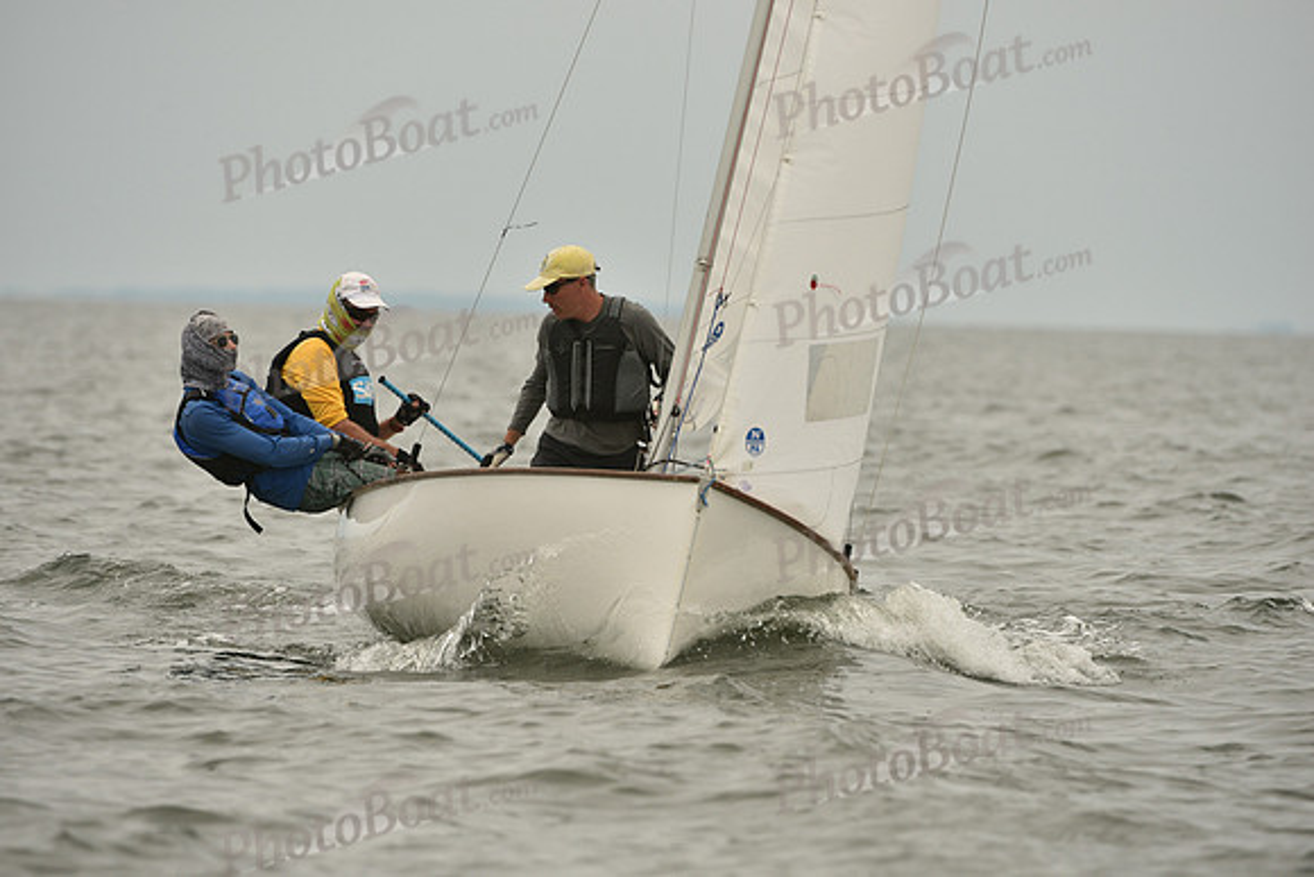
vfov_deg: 3.4
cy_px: 438
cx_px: 657
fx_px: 14603
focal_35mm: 400
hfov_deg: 5.2
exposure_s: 1/1250
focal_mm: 400
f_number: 6.3
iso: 320
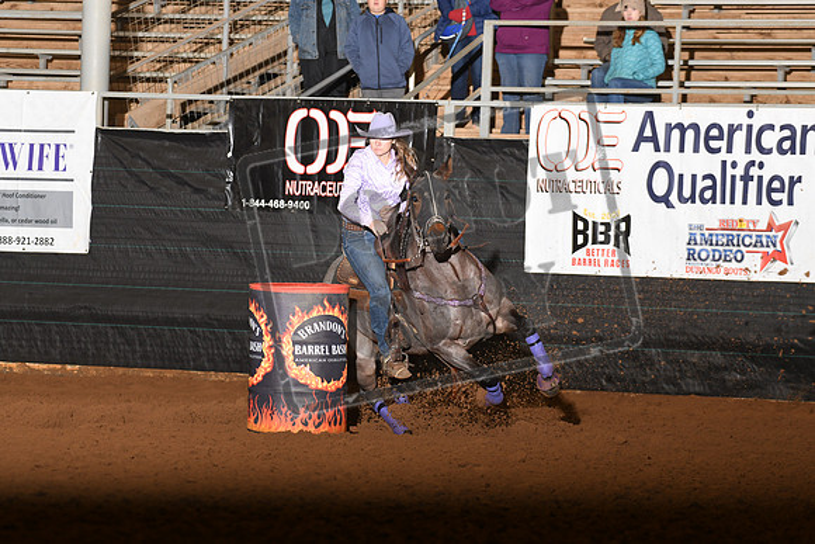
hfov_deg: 9.4
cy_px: 272
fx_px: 4981
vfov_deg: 6.2
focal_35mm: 220
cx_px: 408
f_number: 5.6
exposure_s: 1/250
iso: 1000
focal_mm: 220
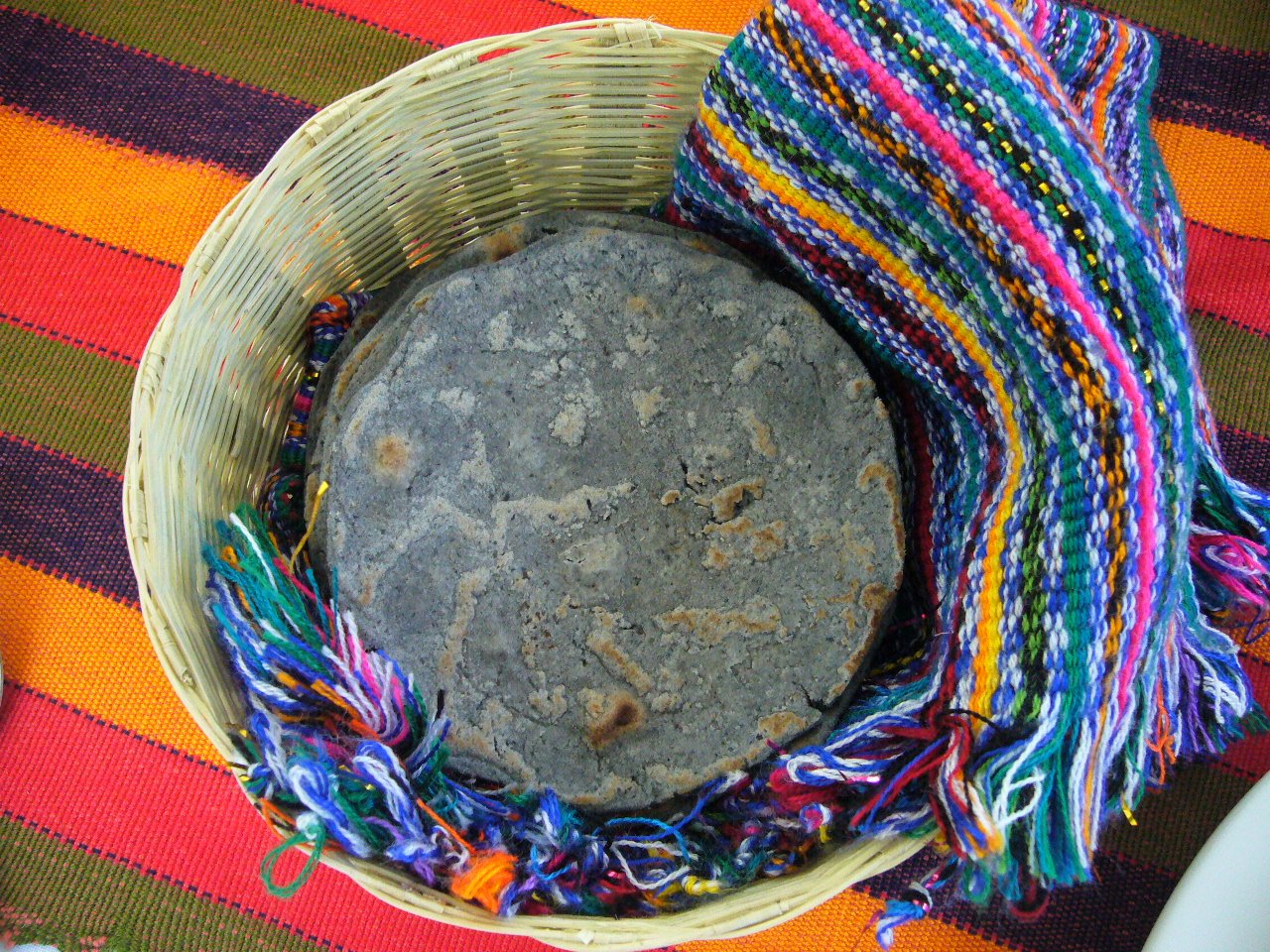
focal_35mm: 35
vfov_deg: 40.7
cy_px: 476
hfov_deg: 52.6
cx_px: 635
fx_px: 1284
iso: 400
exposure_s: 1/200
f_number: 2.8
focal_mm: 5.8
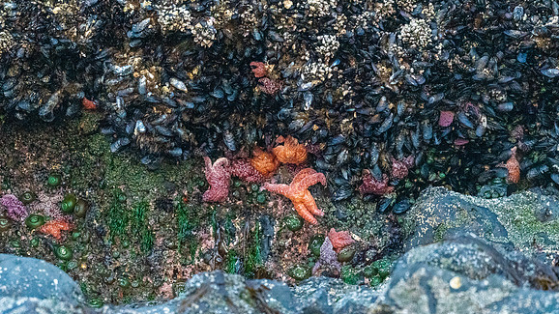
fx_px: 11694
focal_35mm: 789
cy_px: 163
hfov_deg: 2.7
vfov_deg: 1.5
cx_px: 280
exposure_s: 1/1000
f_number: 5.6
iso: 6400
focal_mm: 500
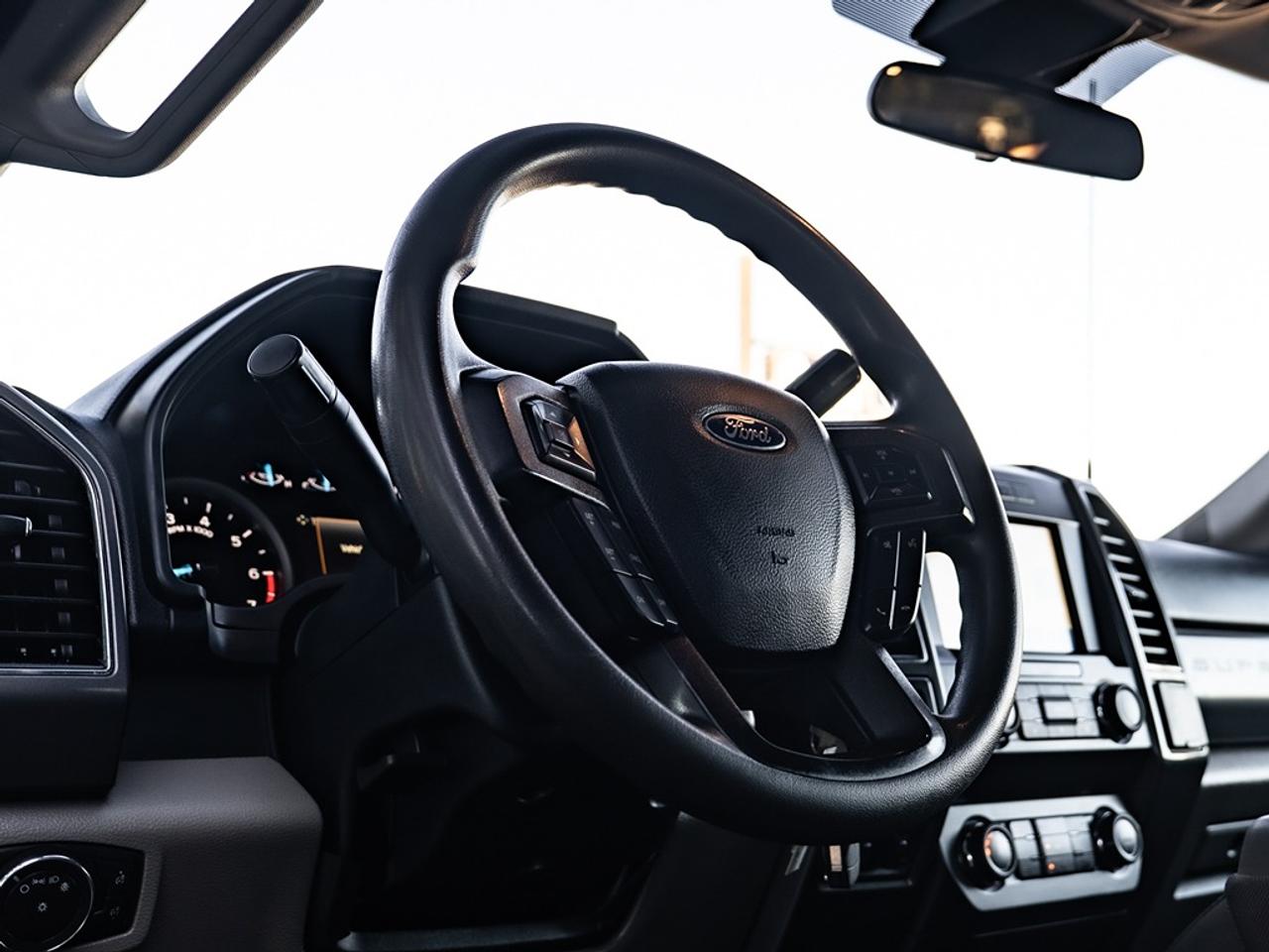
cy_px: 444
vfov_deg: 32.5
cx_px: 754
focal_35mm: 45
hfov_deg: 42.3
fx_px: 1634
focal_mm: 30
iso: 100
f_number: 4
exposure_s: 1/60
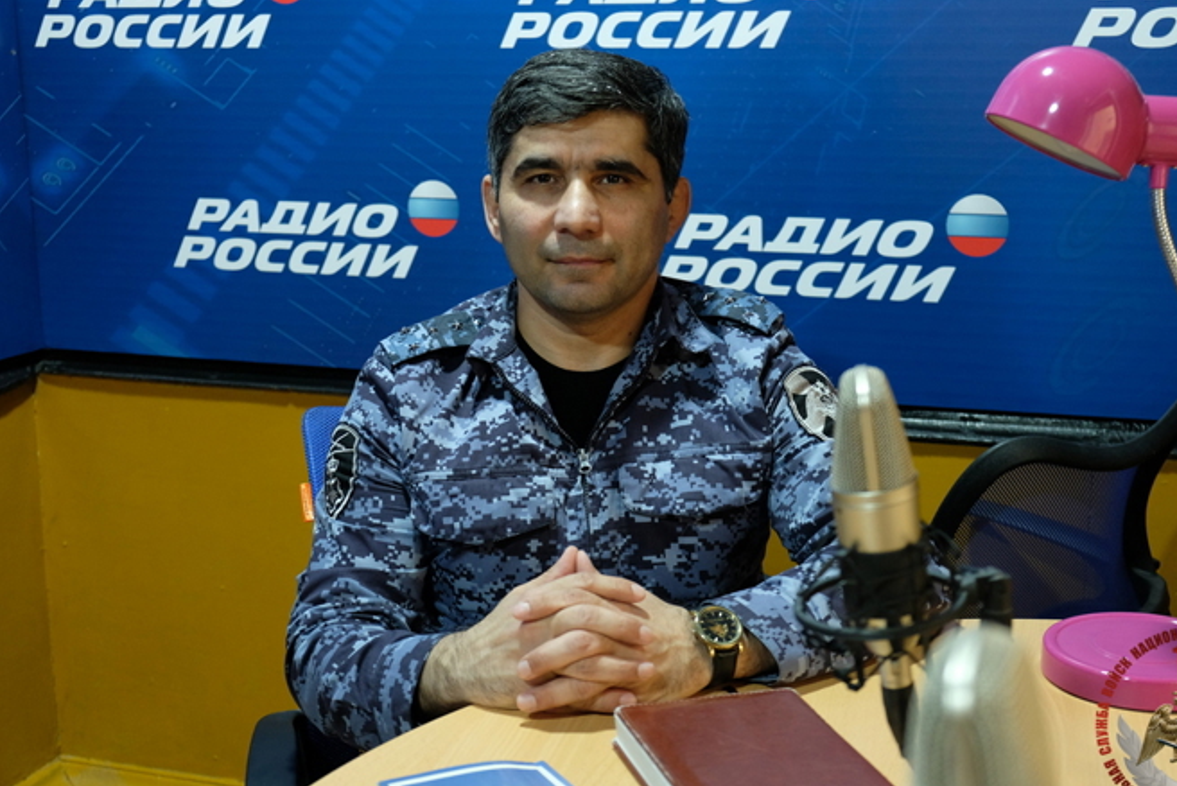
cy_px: 380
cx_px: 626
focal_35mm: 48
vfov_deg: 28.1
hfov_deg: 41.1
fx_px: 1570
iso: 1250
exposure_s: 1/26
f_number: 3.2
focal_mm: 27.7
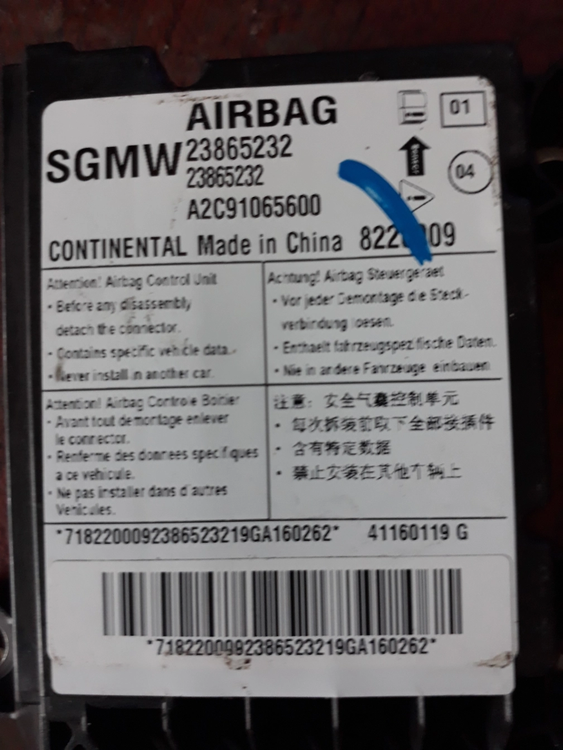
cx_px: 282
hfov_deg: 51.4
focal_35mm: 27
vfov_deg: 65.3
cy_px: 375
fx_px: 585
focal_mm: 3.6
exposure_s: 1/20
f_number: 1.9
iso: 200
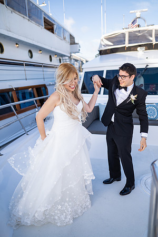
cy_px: 118
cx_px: 79
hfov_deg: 53.1
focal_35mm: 24
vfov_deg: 73.7
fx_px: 158
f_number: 1.4
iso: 160
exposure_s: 1/4000
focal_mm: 24
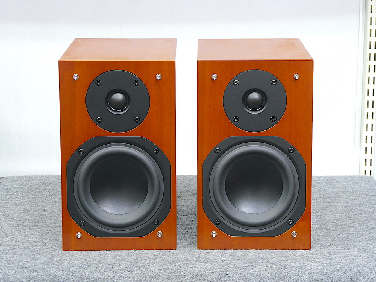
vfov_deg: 14.0
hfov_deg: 18.5
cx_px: 188
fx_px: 1151
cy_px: 141
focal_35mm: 106
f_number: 5.1
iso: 200
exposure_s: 1/4
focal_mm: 19
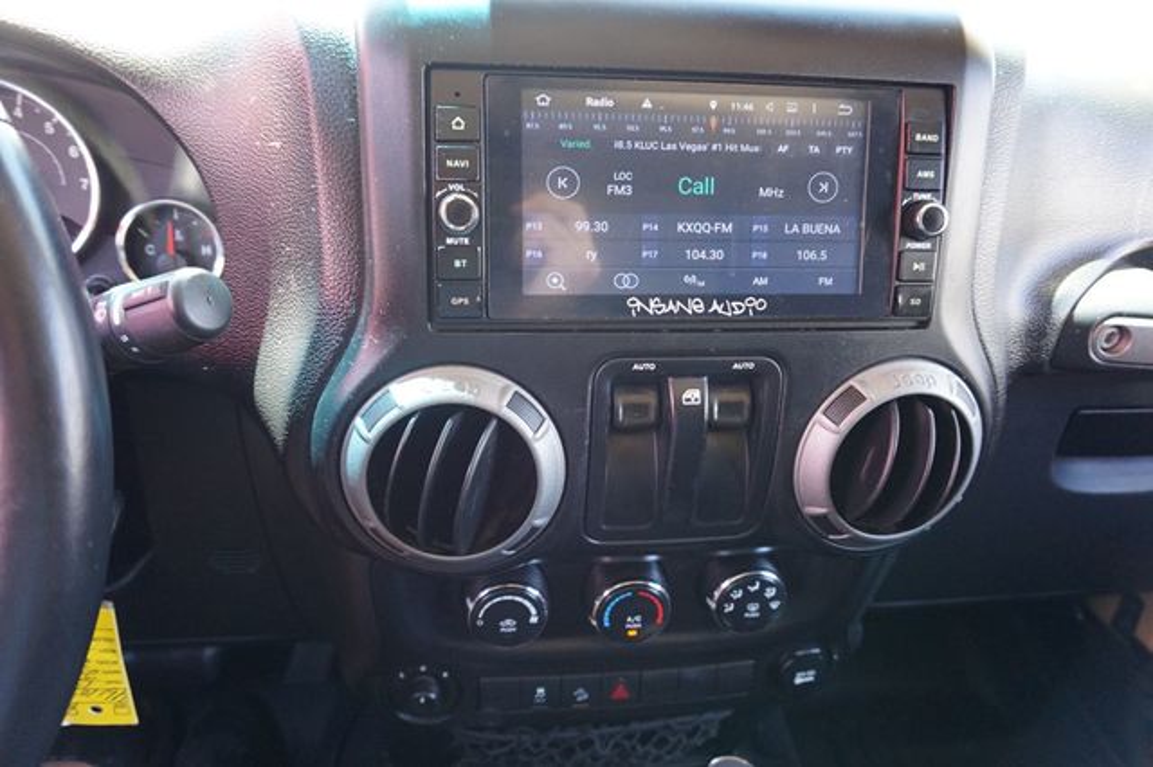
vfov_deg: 53.1
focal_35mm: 24
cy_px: 384
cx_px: 576
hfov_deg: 73.8
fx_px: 768
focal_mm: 16
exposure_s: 1/60
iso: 1000
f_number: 4
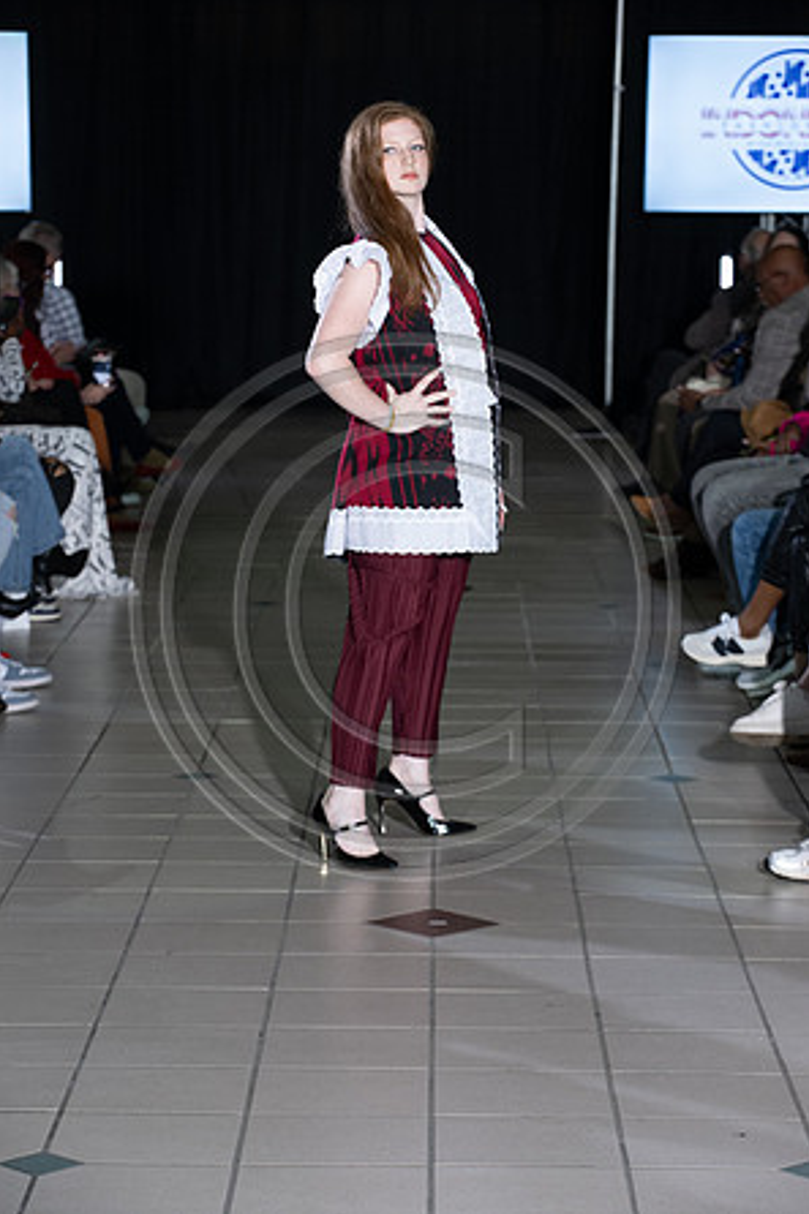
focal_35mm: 106
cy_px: 604
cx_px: 406
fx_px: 3576
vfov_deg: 19.3
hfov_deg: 12.9
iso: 1250
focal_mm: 105
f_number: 5.6
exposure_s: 1/160
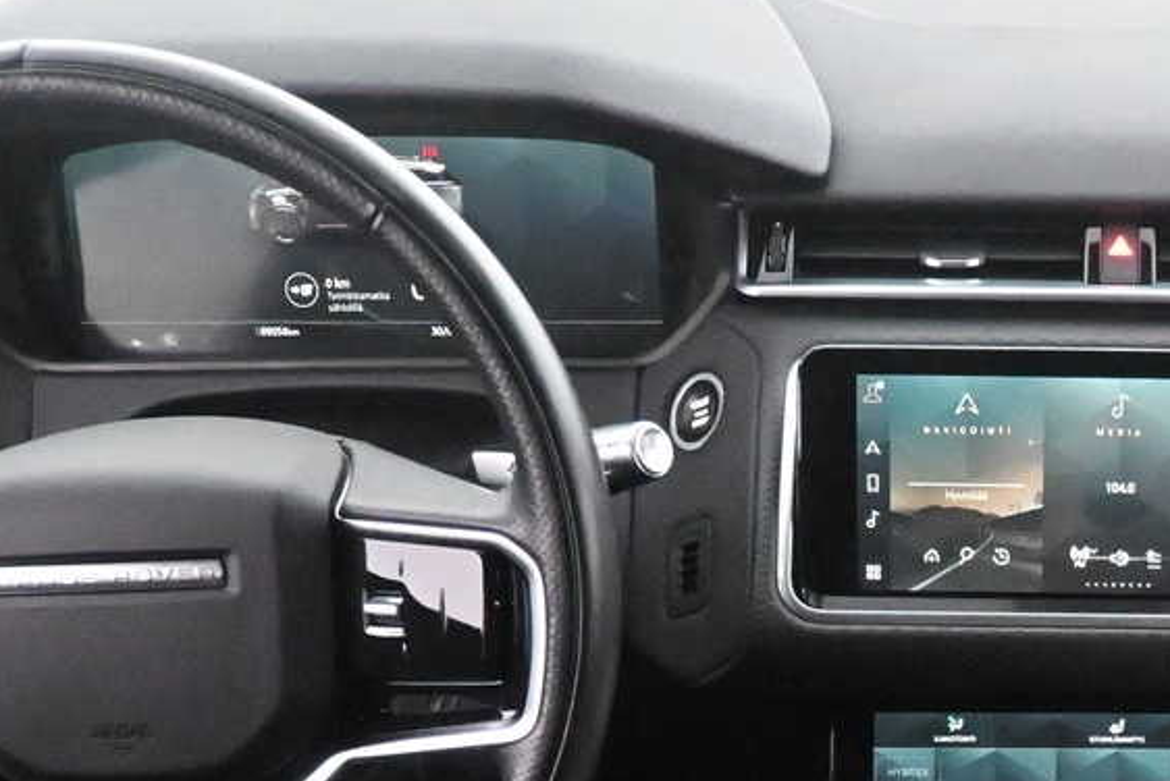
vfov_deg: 18.7
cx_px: 1099
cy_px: 945
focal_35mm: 69
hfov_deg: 27.9
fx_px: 2244
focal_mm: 16
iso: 12800
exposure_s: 1/60
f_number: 3.5
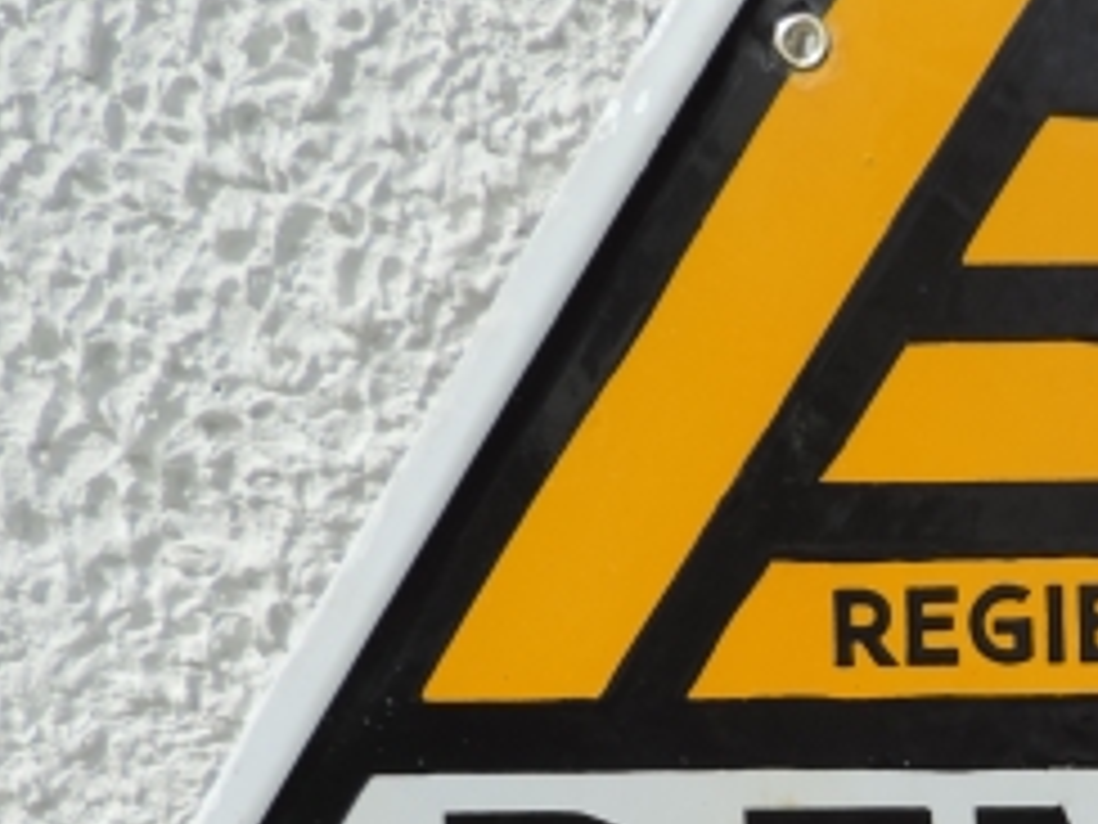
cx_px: 1246
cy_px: 901
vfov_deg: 23.3
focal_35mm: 59
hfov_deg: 29.1
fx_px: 1871
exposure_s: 1/1600
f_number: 3
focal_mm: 4.3
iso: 80
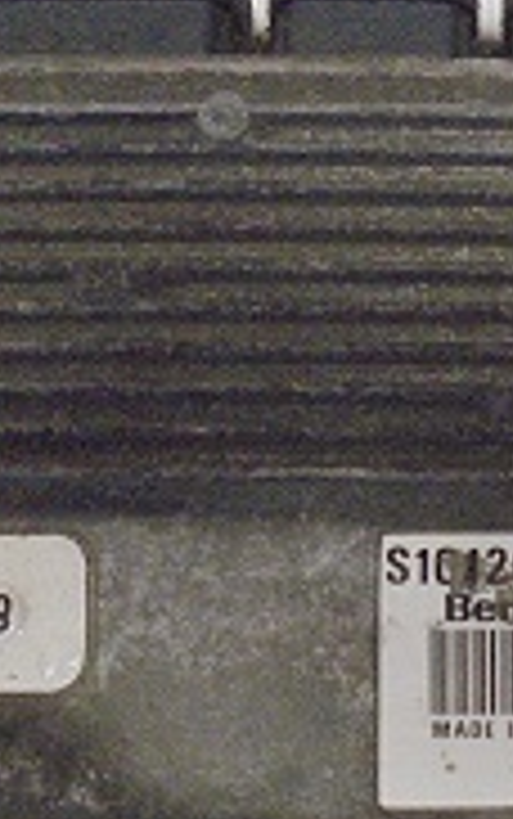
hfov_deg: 20.1
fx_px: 1407
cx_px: 493
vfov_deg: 32.0
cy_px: 585
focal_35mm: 63
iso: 800
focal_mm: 4.6
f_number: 3.5
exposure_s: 1/100
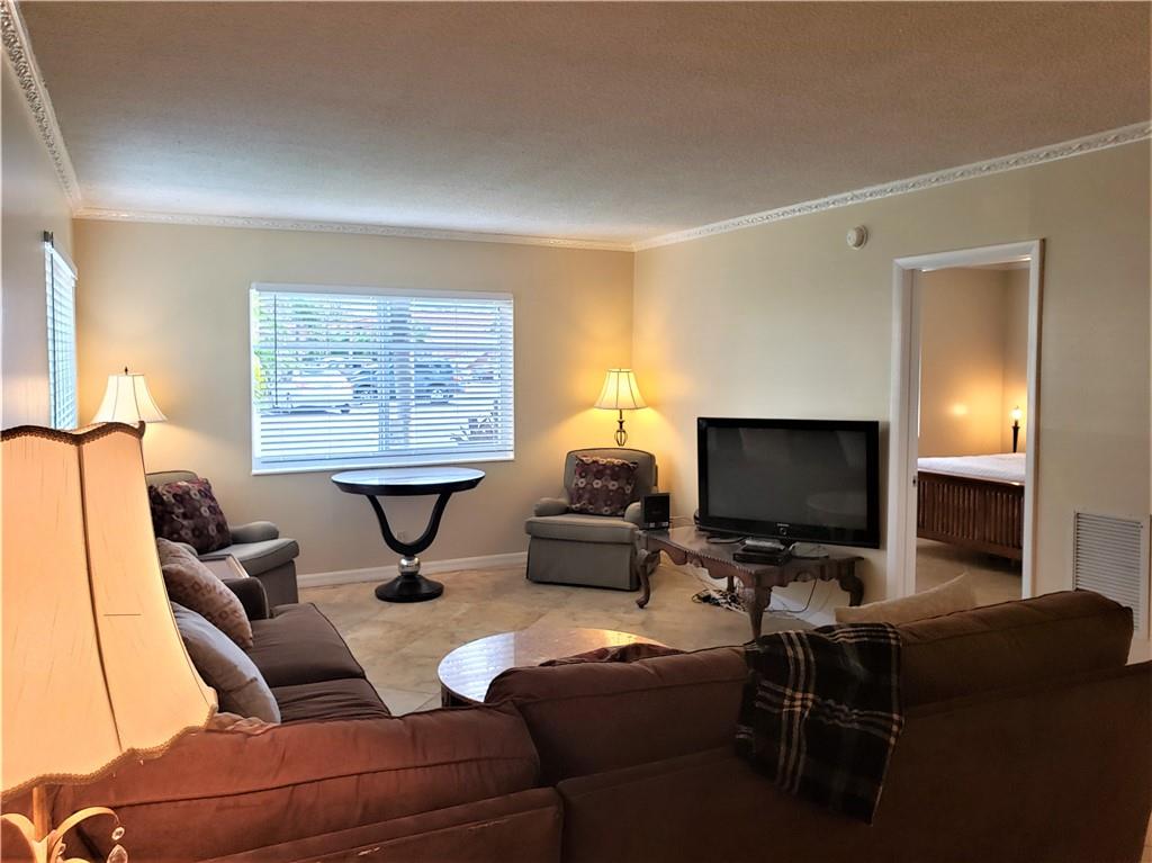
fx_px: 865
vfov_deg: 53.0
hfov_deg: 67.3
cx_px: 576
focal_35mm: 26
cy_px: 432
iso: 100
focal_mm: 4.3
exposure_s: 1/60
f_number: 2.4
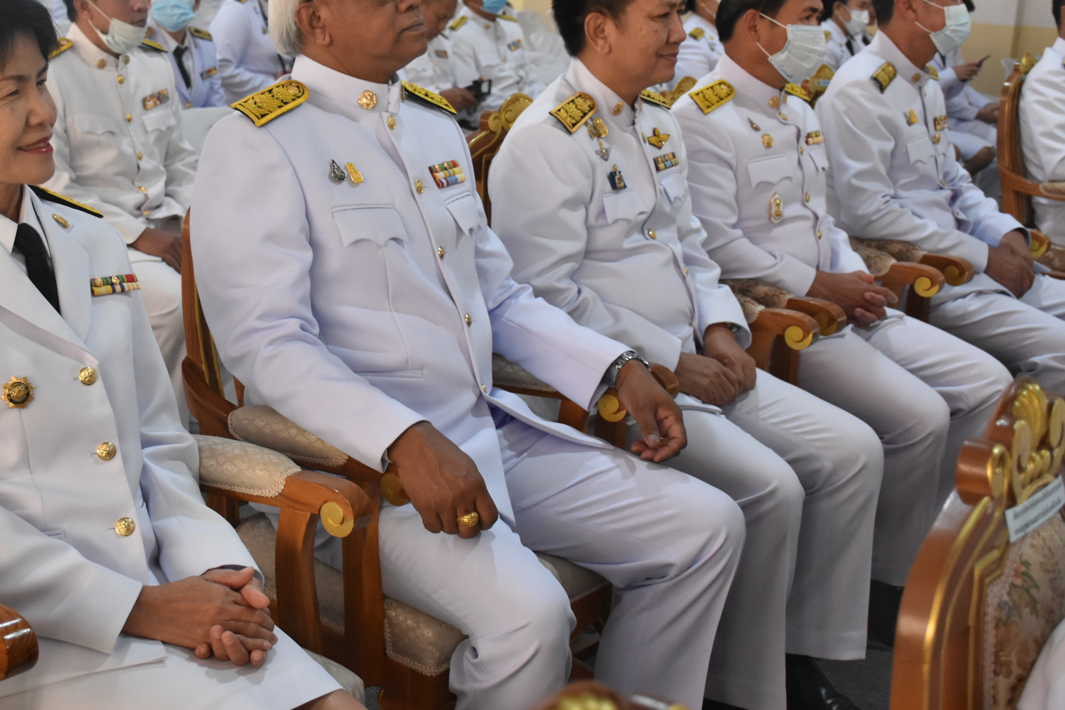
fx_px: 1587
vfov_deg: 25.1
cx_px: 363
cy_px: 255
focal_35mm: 54
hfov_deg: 36.7
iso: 2000
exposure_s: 1/80
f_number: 4.5
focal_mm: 27
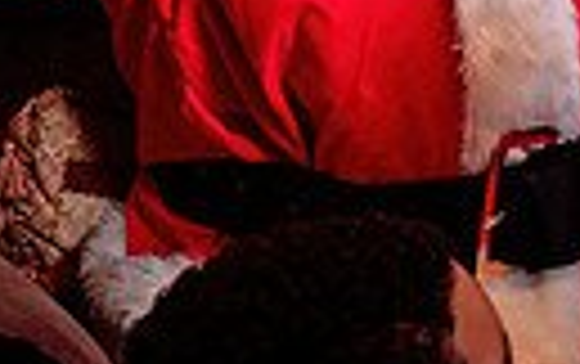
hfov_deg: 18.8
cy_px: -47
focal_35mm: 110
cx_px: 396
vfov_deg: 11.7
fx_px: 1741
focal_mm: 24
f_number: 5
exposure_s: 1/60
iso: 200
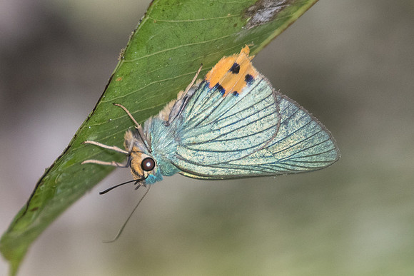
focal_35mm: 1197
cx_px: 177
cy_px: 148
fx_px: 13772
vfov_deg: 1.1
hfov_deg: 1.7
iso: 800
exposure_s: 1/250
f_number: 6.3
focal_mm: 400
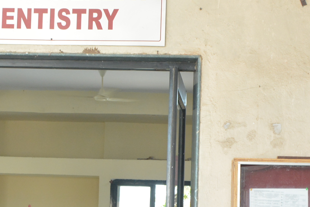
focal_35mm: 95
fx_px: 818
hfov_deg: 21.2
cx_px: 65
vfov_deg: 14.2
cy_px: 205
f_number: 5.6
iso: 640
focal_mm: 18
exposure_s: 1/60
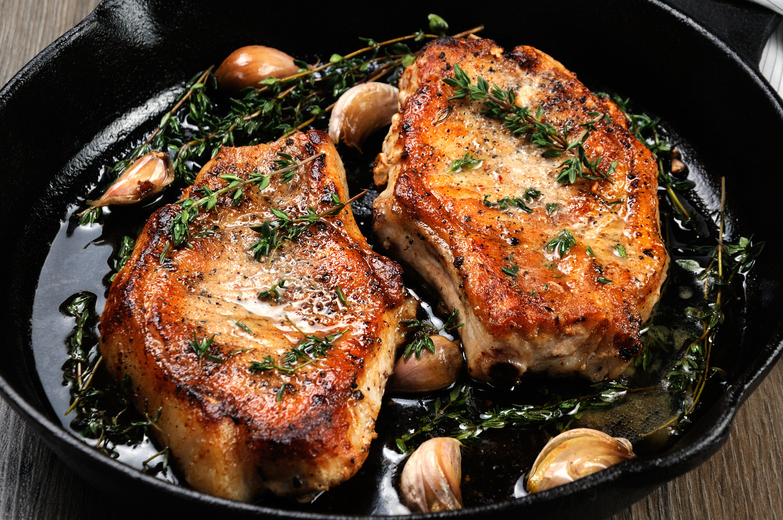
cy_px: 243
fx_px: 2346
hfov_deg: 18.9
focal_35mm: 108
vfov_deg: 12.6
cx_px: 392
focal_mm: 62
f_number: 11
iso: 200
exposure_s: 1/60
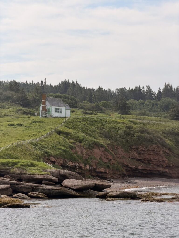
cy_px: 119
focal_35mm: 100
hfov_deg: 14.8
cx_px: 90
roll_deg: -0.2
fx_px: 689
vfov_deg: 19.6
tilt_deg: +2.2
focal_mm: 16.89
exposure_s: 1/888
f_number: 2.8
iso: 20
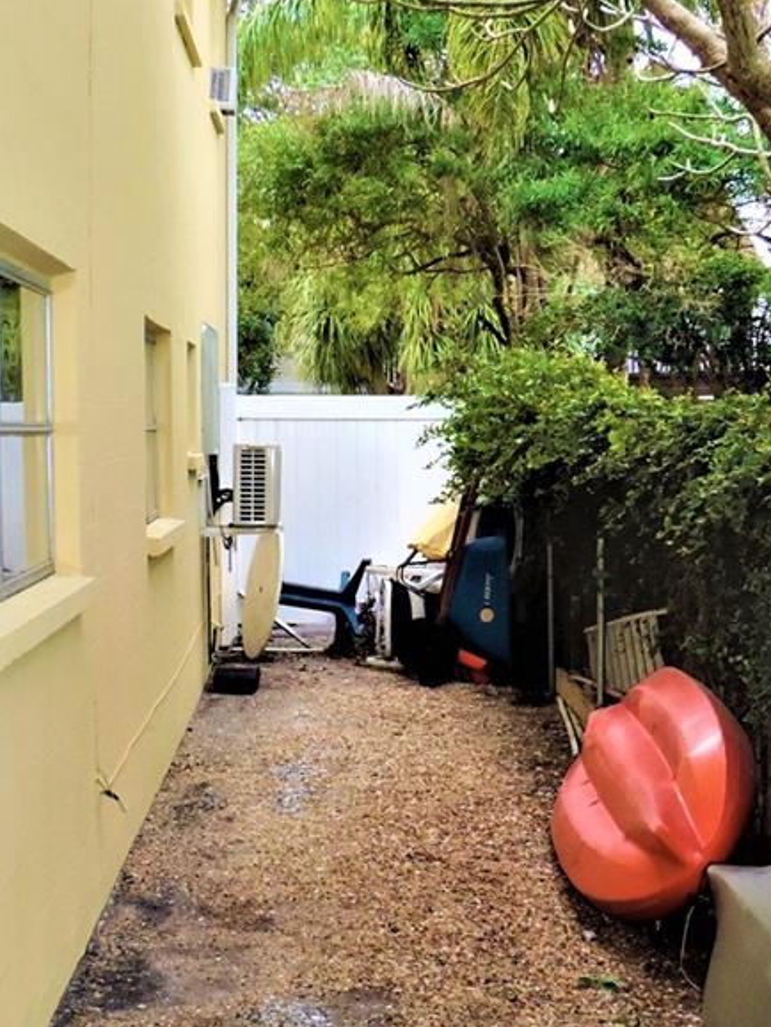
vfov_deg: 23.5
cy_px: 551
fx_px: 2463
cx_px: 345
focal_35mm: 83
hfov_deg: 17.8
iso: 280
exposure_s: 1/160
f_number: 3.3
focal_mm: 7.1
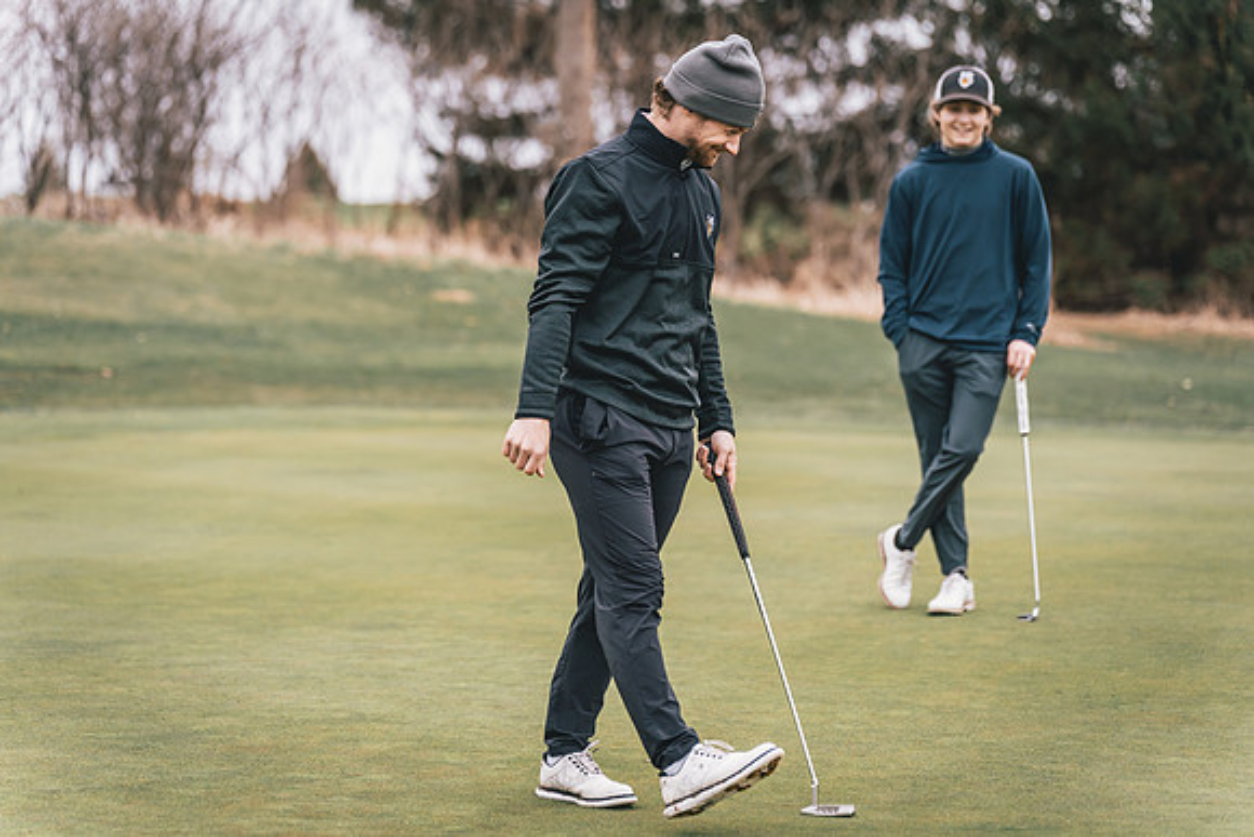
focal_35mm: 113
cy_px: 419
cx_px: 627
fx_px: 3930
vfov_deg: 12.2
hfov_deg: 18.1
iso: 640
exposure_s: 1/4000
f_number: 2.8
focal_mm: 107
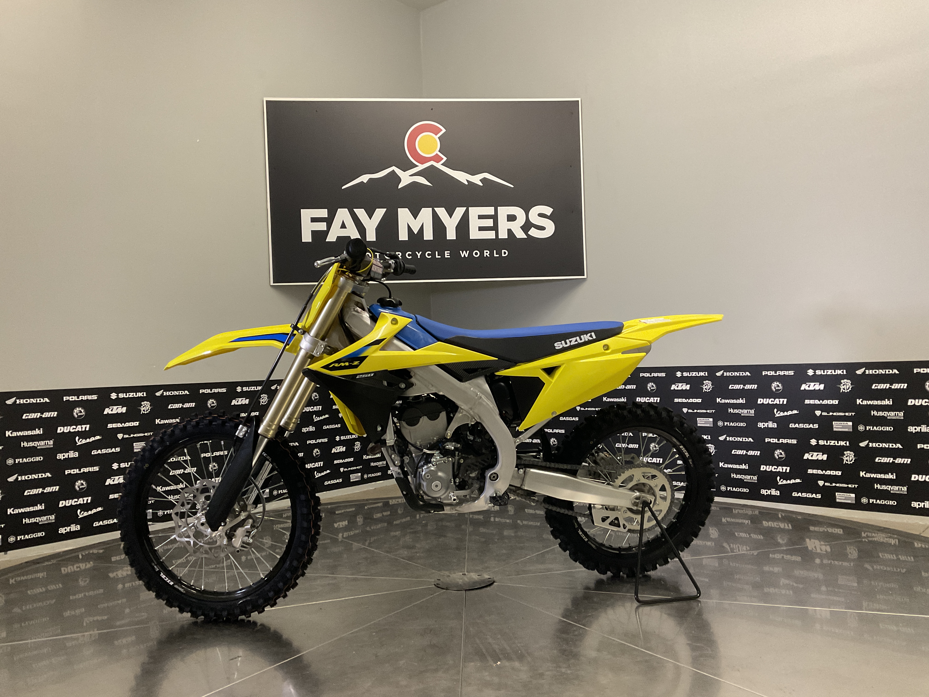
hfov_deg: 61.7
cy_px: 348
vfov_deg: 48.2
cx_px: 464
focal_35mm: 29
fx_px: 778
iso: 160
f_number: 1.8
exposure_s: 1/60
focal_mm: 3
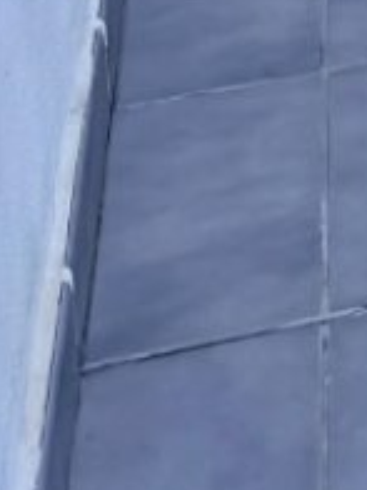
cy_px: -1000
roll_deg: +0.1
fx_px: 2601
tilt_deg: -11.9
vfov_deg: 8.8
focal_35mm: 184
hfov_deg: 6.8
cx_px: 1309
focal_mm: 6.76
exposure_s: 1/788
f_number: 1.78
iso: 80
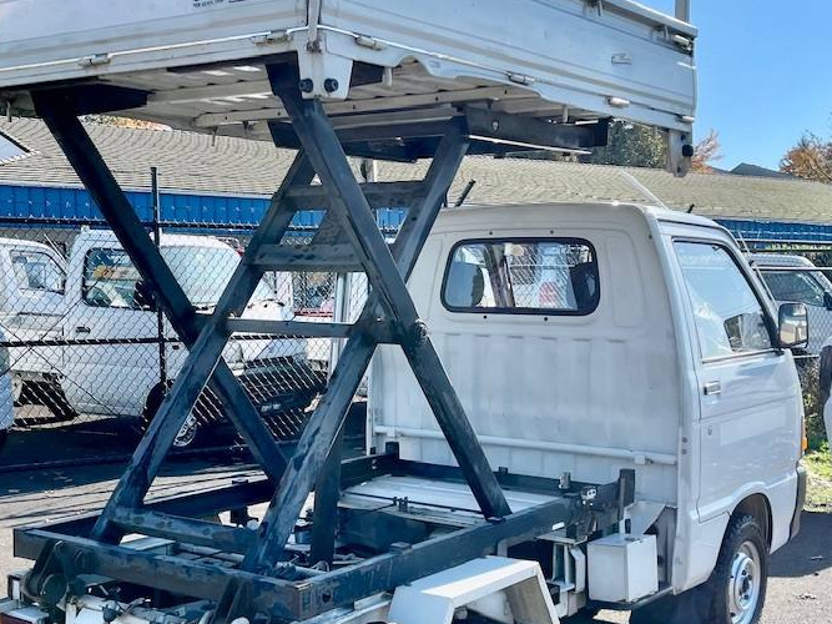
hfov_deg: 39.7
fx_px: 1153
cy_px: 356
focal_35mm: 48
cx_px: 413
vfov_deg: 30.2
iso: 32
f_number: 1.6
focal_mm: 5.1
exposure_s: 1/1946
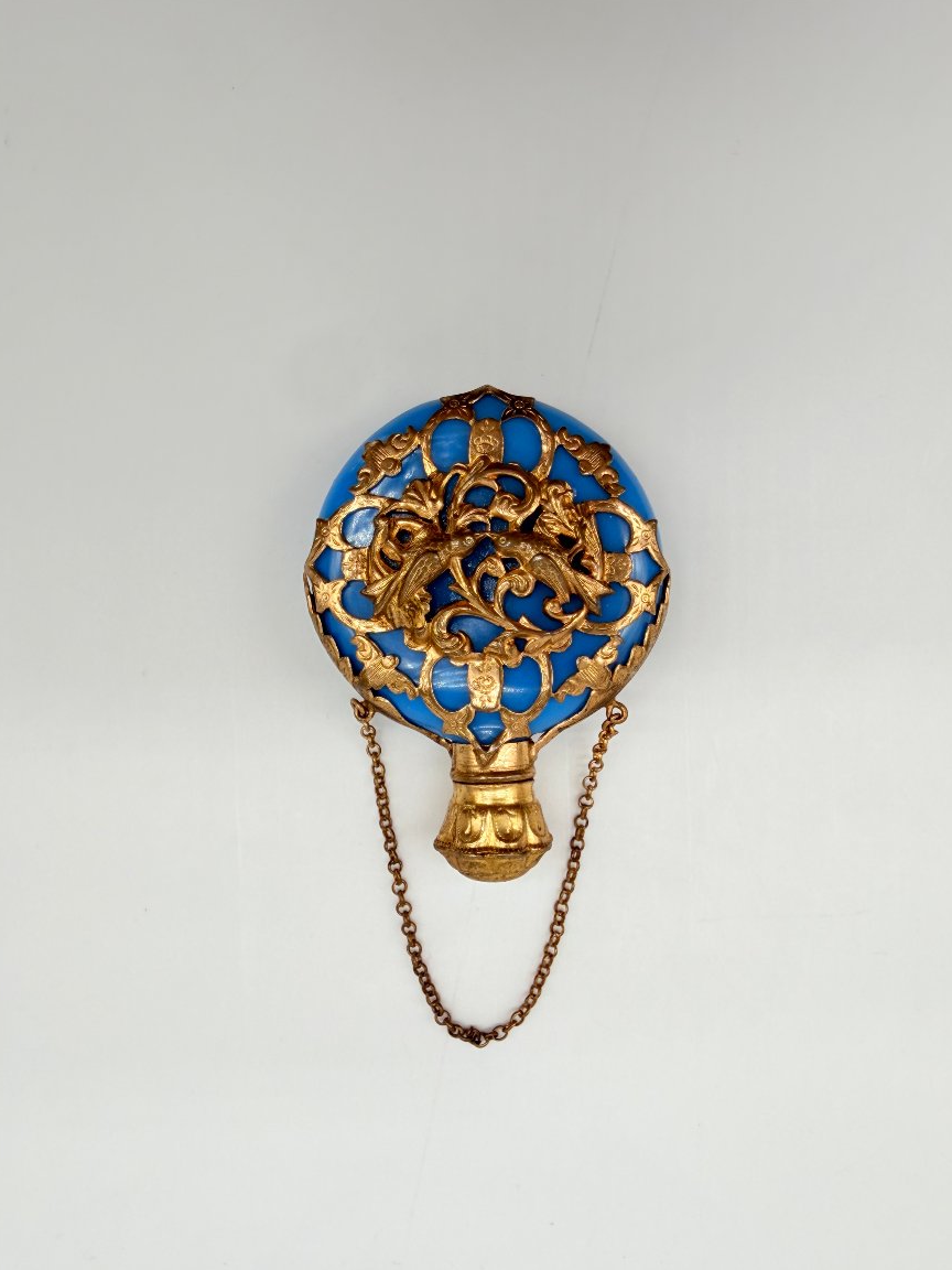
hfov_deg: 54.9
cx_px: 482
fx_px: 917
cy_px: 656
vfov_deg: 69.4
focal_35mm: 25
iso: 50
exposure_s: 1/507
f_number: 2.2
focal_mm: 2.22
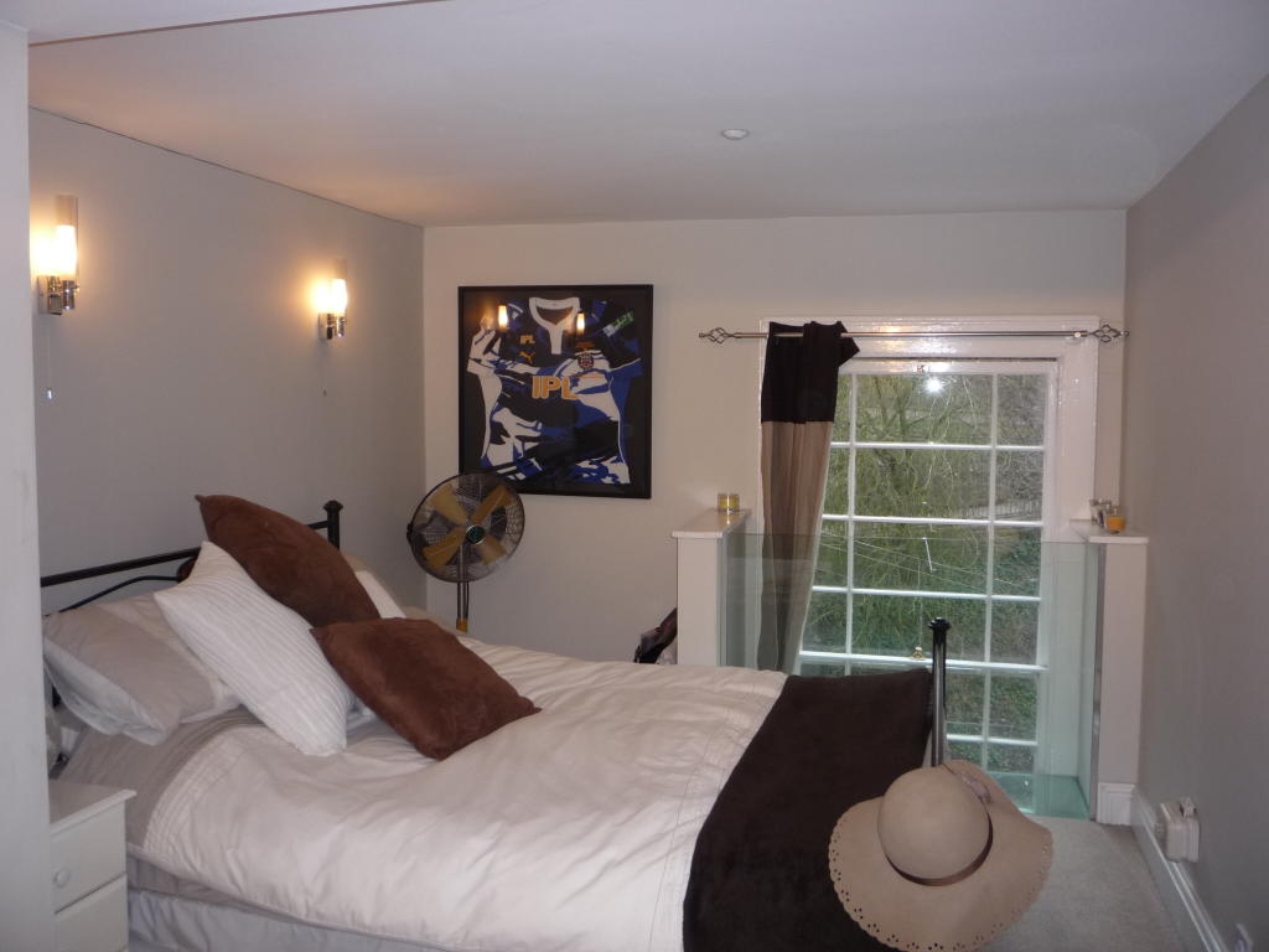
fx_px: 1100
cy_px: 476
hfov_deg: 60.0
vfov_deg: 46.8
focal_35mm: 30
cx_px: 634
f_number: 3.3
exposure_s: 1/30
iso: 160
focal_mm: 5.2
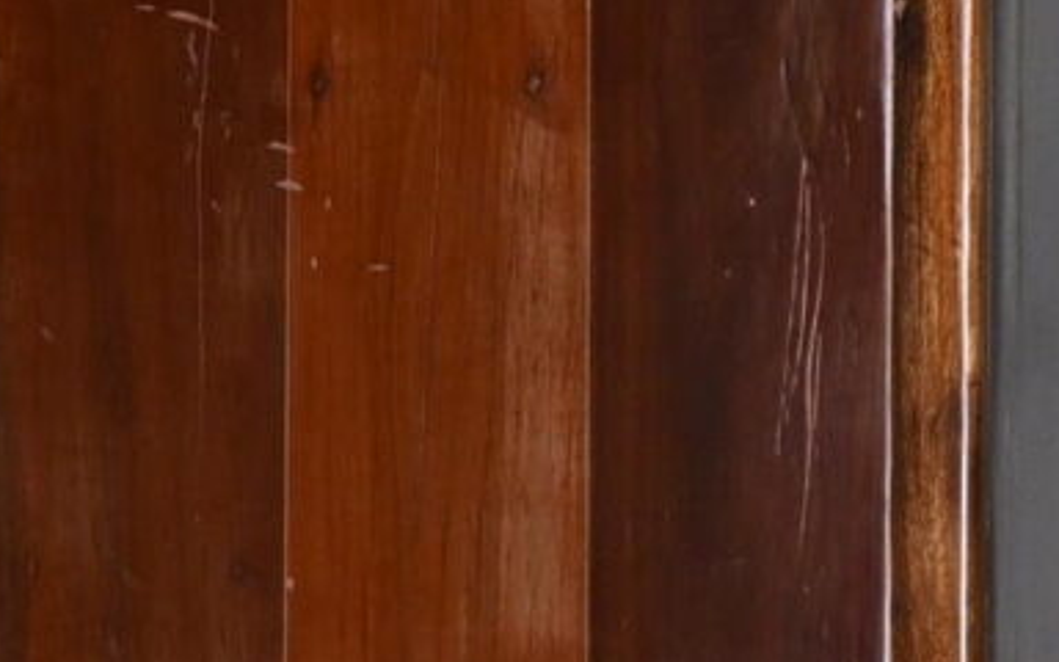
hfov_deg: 6.8
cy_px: 1309
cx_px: 3398
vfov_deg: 4.8
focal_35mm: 272
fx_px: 7850
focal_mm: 40
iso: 1250
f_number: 8
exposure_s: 1/125
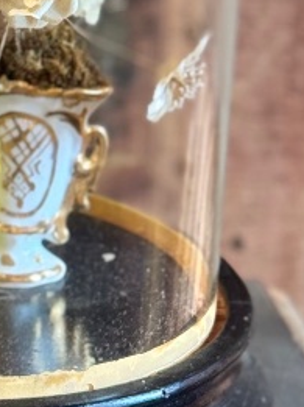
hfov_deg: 6.6
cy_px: -274
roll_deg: -3.1
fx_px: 2594
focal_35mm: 221
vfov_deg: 8.7
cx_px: -245
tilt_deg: -8.9
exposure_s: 1/50
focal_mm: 6.76
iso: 160
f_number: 1.78
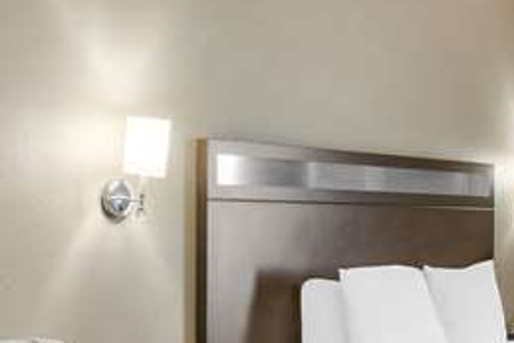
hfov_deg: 25.7
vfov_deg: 17.3
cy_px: 347
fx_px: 1100
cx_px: 428
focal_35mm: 77
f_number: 8
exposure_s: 1/3
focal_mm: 13
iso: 800
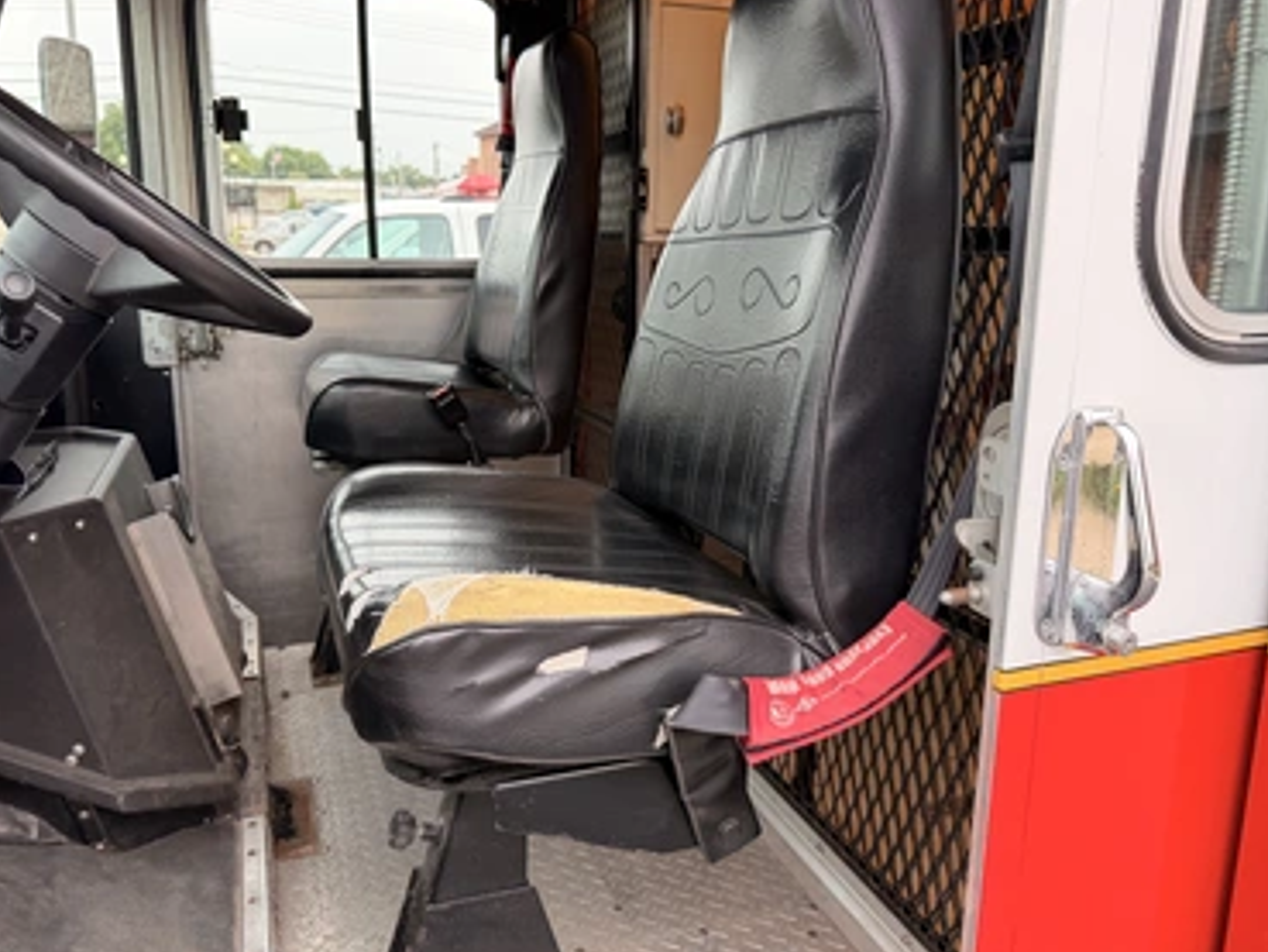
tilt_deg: -8.7
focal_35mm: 26
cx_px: 591
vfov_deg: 53.0
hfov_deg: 67.2
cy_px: 443
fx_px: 953
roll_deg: -1.6
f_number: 1.78
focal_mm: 6.76
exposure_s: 1/478
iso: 80
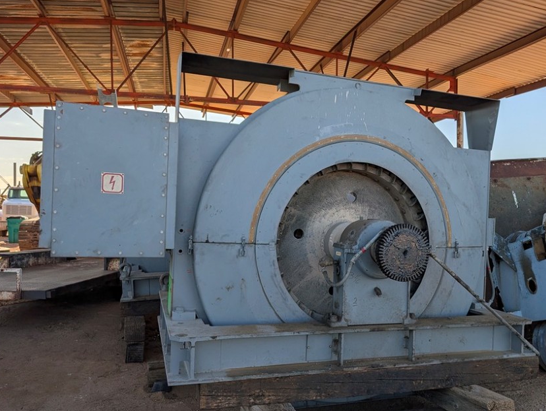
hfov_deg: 61.2
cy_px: 224
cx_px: 323
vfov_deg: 48.3
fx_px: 458
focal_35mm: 29
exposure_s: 1/6369
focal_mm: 6.9
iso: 18
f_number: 1.68
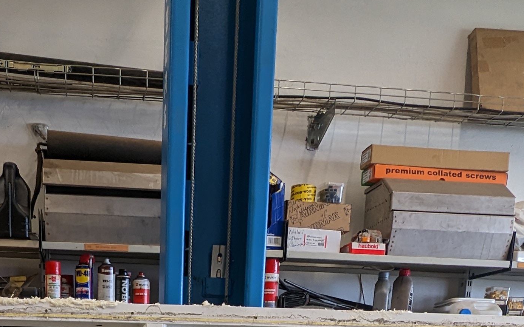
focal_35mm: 50
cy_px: 541
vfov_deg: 20.5
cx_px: 157
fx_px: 714
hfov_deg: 39.6
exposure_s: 1/25
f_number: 2.2
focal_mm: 2.35
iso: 60
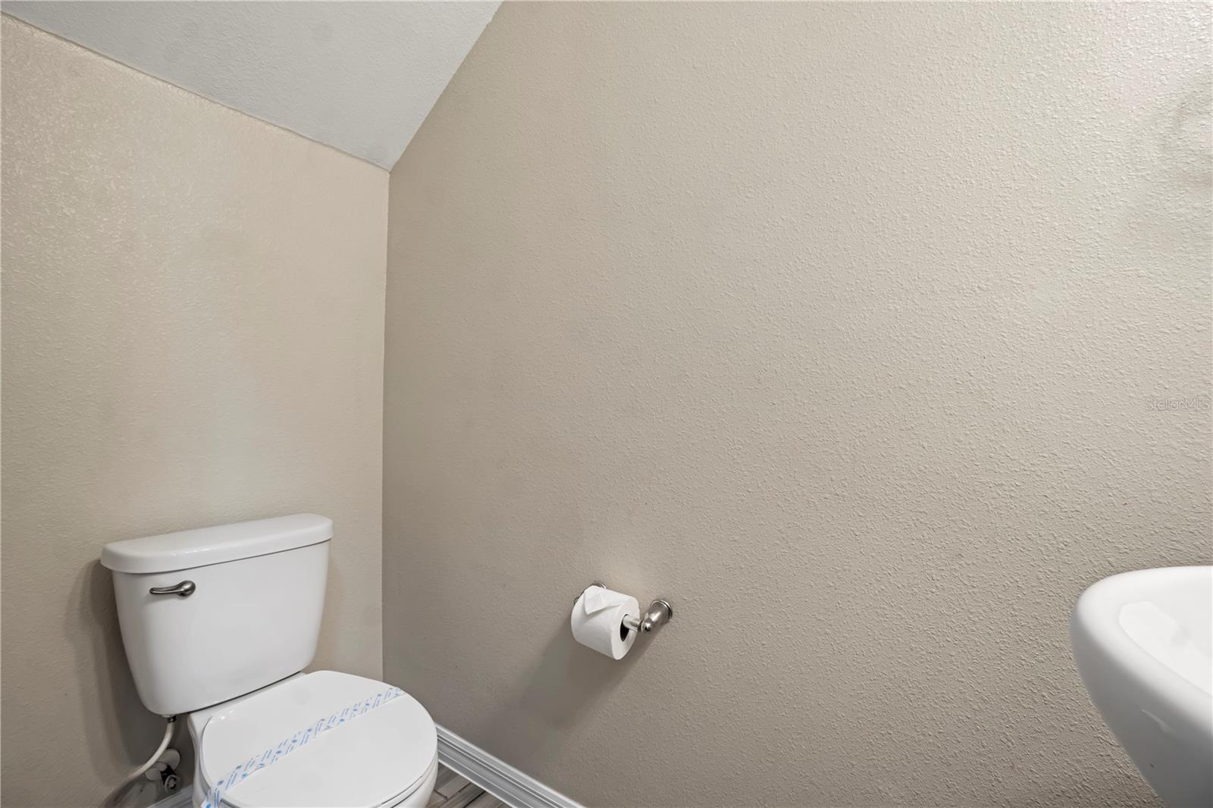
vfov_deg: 77.3
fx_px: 505
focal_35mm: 15
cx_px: 606
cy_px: 404
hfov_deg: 100.4
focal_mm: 10
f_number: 9
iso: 100
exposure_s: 1/1.67
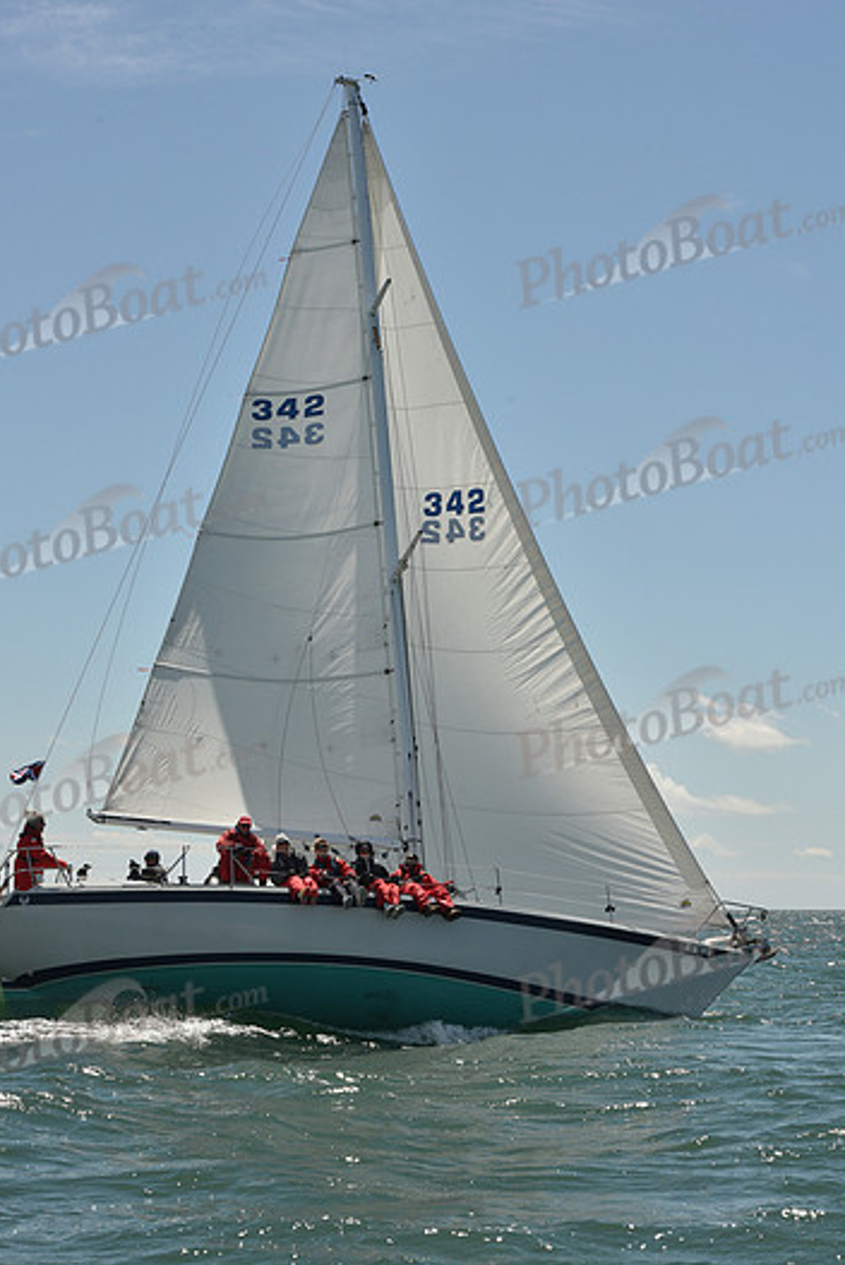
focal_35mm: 77
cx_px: 392
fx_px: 2707
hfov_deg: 17.7
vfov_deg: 26.3
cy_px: 626
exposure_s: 1/800
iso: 320
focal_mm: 70
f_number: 13
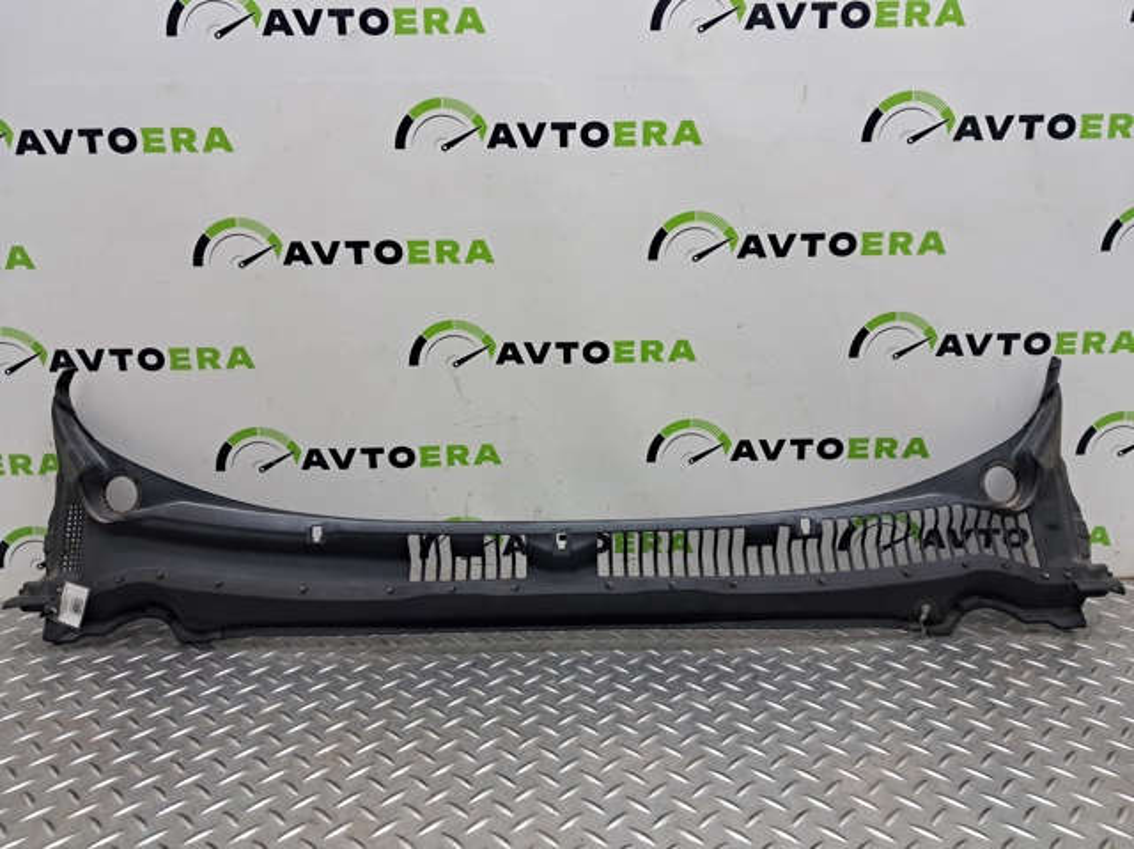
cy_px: 424
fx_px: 884
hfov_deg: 65.4
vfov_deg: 51.3
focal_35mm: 27
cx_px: 567
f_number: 1.8
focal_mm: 4
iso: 80
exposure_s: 1/50
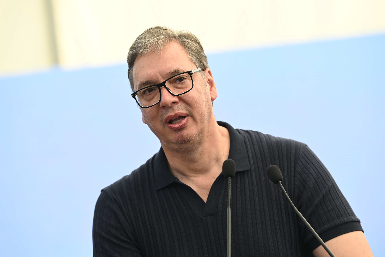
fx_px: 2139
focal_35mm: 200
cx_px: 192
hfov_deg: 10.3
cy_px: 128
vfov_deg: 6.9
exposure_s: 1/400
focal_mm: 200
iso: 800
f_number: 4.5
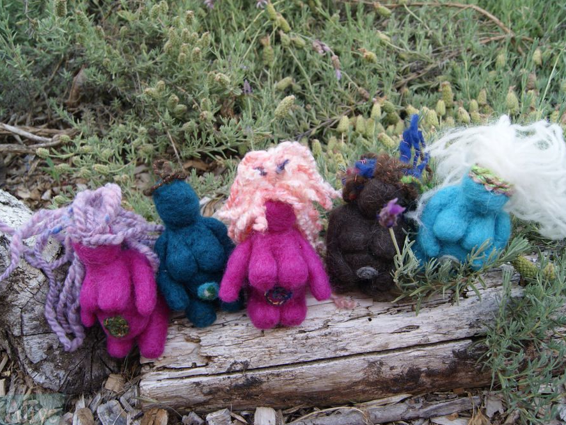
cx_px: 274
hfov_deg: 59.9
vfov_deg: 46.8
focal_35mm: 30
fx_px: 491
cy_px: 217
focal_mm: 18
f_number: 6.3
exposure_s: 1/40
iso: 100
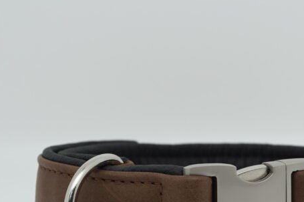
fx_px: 997
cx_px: 249
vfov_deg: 11.5
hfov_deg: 17.2
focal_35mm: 118
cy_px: 212
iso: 100
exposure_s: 1/100
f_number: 6.3
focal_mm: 35
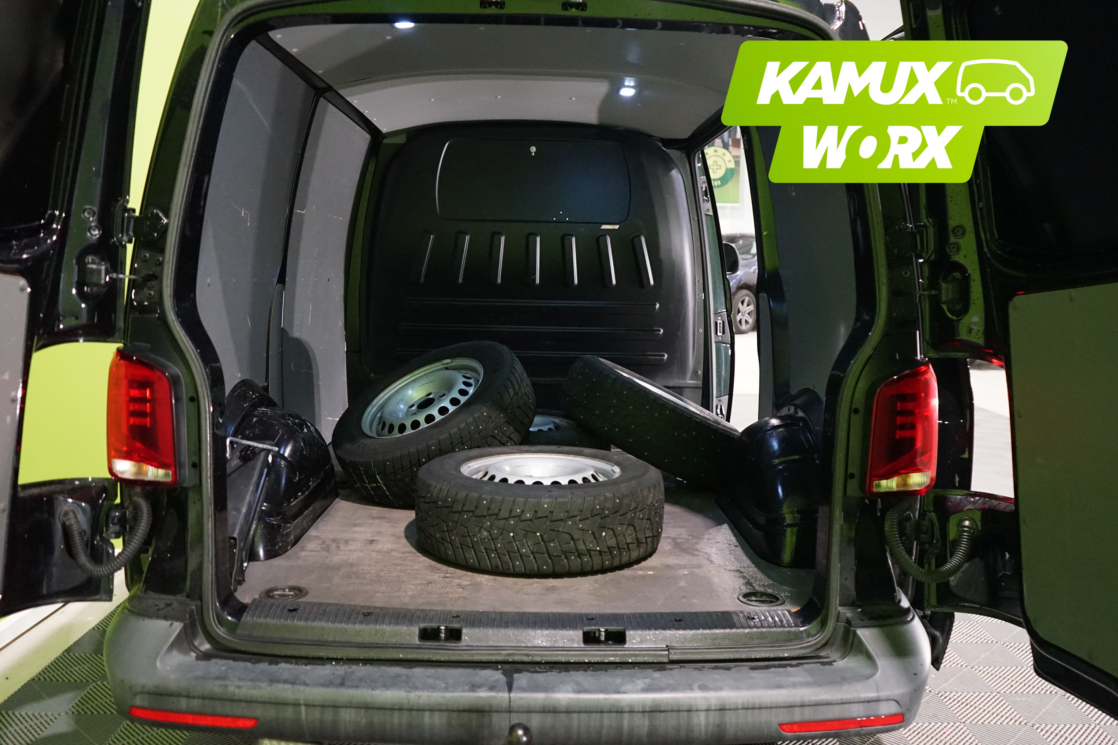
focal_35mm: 30
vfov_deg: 43.6
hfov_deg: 61.9
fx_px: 932
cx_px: 559
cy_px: 372
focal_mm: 30
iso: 6400
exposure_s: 1/160
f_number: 3.5
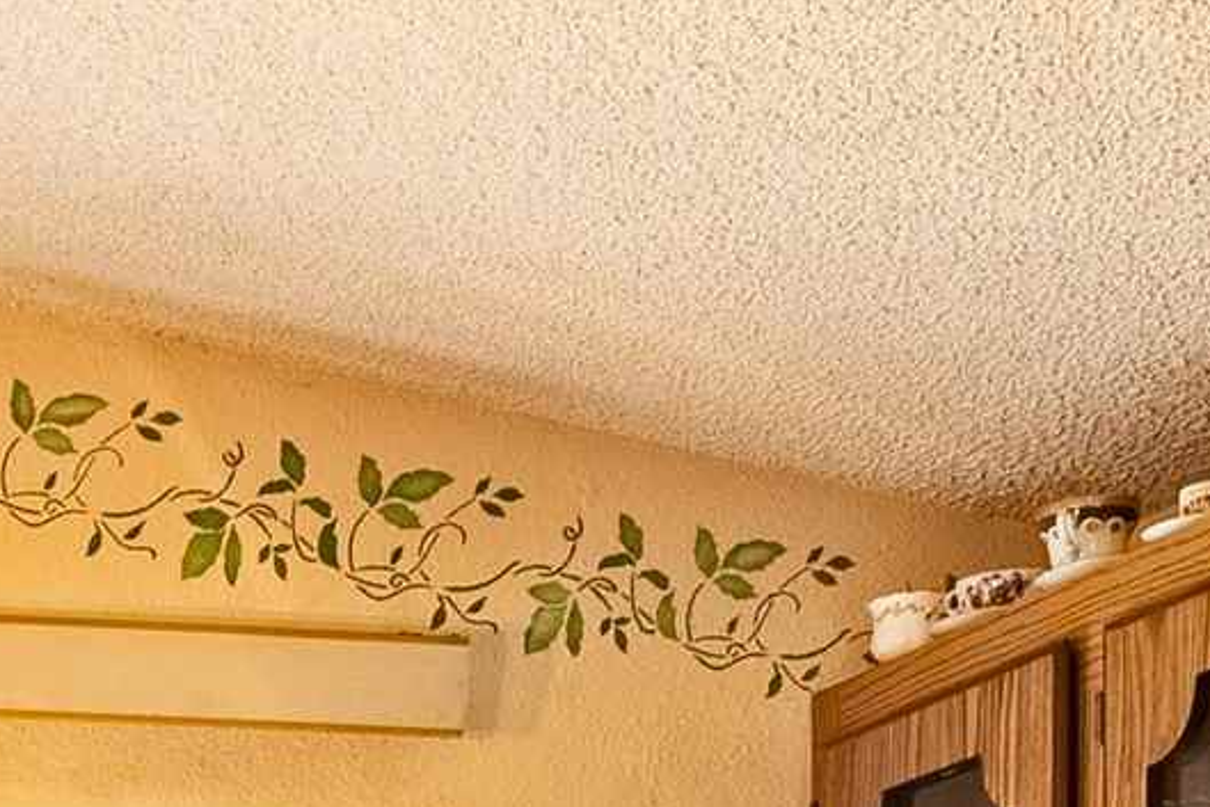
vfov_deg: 12.9
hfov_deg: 19.3
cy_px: 1573
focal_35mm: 93
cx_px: -586
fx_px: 3126
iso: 400
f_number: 8
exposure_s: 1/250
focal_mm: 16
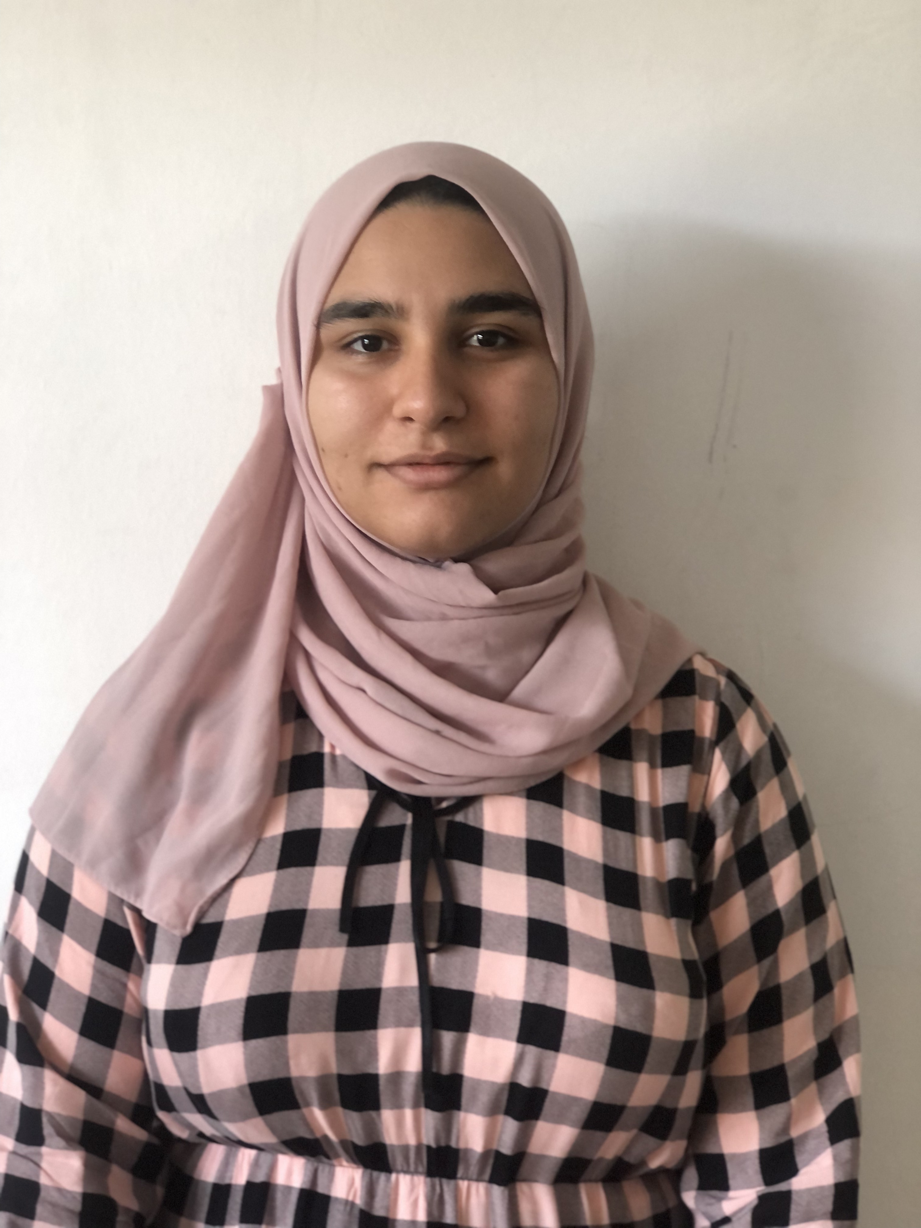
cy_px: 614
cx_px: 460
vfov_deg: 33.8
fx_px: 2022
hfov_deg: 25.7
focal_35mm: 57
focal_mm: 6.6
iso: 160
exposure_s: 1/30
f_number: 2.8
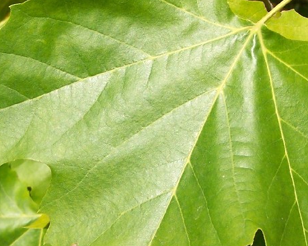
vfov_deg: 14.0
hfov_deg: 17.5
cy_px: 154
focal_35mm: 110
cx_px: 170
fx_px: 1002
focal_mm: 7.1
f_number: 2.9
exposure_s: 1/250
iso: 100
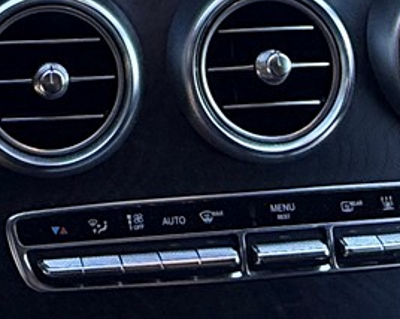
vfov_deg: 14.3
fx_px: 1159
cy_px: -206
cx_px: 49
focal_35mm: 98
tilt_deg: -14.4
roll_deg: -0.4
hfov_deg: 19.3
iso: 64
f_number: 2.2
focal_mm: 2.22
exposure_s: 1/365
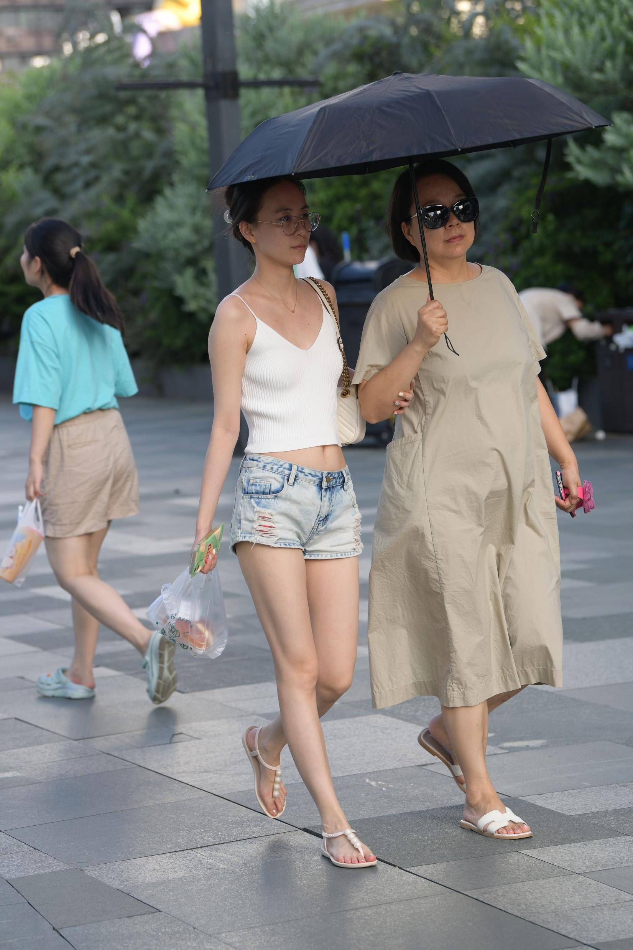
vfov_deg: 18.3
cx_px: 316
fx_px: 2953
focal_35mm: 112
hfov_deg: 12.2
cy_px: 475
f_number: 4.5
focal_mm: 112
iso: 320
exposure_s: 1/640
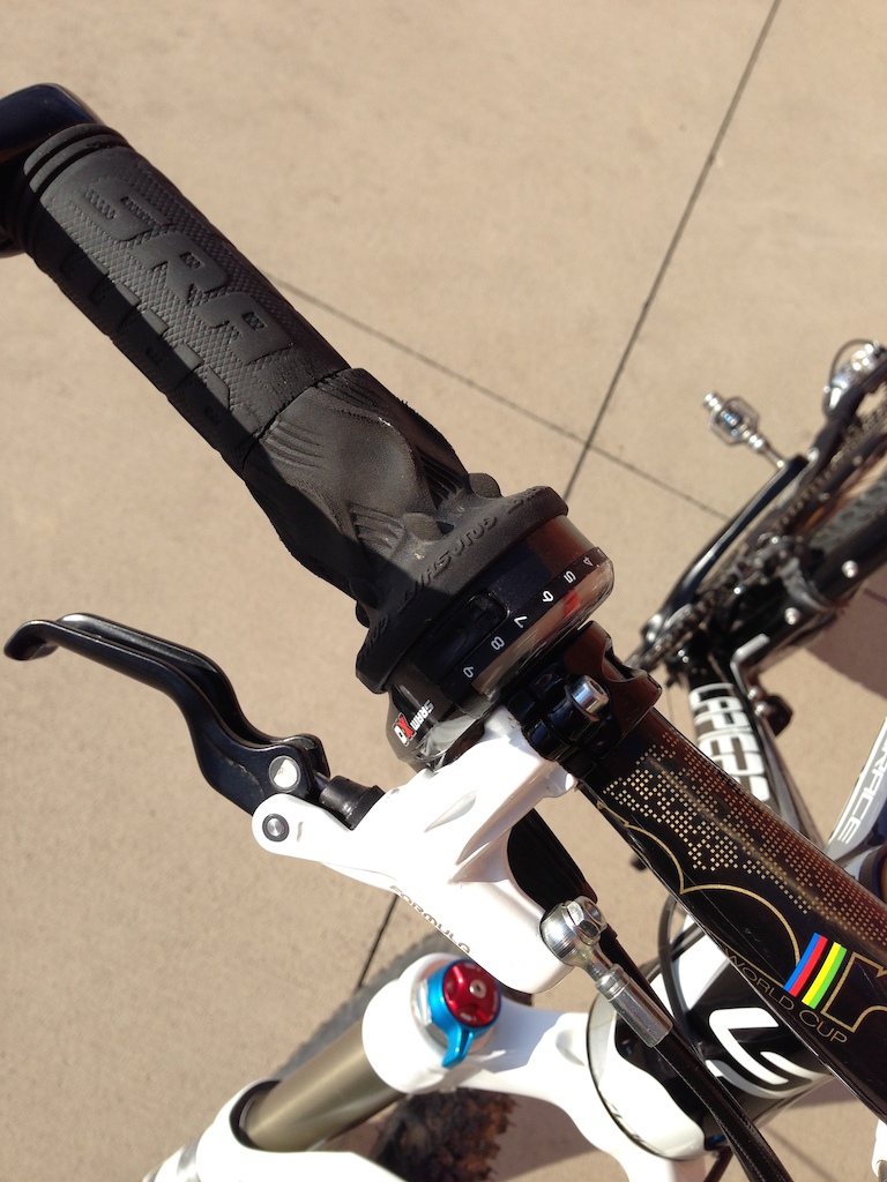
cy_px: 591
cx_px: 444
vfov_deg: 55.4
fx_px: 1127
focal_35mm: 33
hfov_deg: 42.9
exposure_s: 1/1130
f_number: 2.4
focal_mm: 4.12
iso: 50
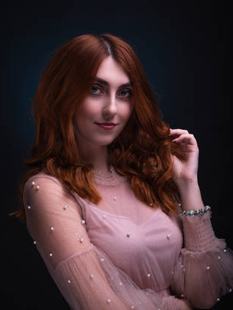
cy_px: 156
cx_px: 116
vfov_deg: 20.6
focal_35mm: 95
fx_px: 852
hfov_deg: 15.6
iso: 100
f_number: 11
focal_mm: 85
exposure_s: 1/160
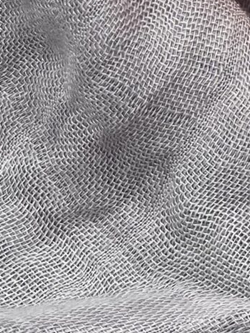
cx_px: 457
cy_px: -234
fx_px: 1367
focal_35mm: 142
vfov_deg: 12.8
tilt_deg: -61.9
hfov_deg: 9.9
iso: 50
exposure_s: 1/368
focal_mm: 5.1
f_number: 1.6
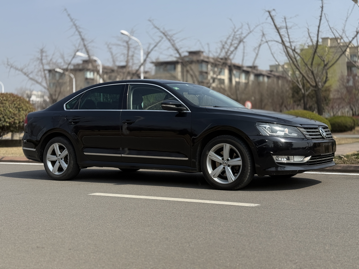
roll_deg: +0.5
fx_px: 498
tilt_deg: -1.0
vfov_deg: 30.3
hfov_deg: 39.7
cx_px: 180
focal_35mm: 48
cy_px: 134
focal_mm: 6.76
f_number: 1.78
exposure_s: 1/4878
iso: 80
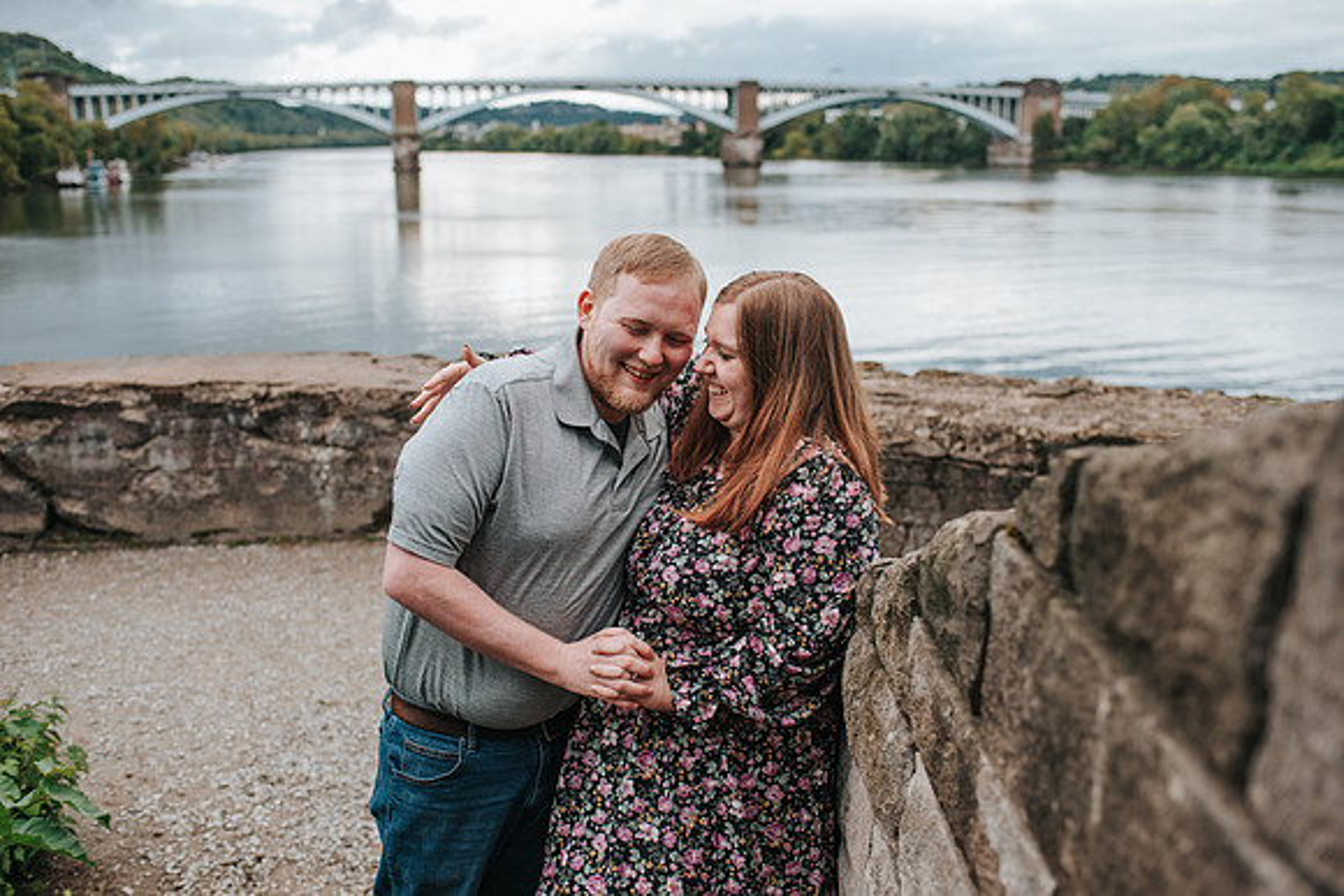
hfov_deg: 54.4
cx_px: 672
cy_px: 448
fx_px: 1307
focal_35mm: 35
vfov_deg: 37.9
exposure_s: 1/800
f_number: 3.2
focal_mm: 35
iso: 800
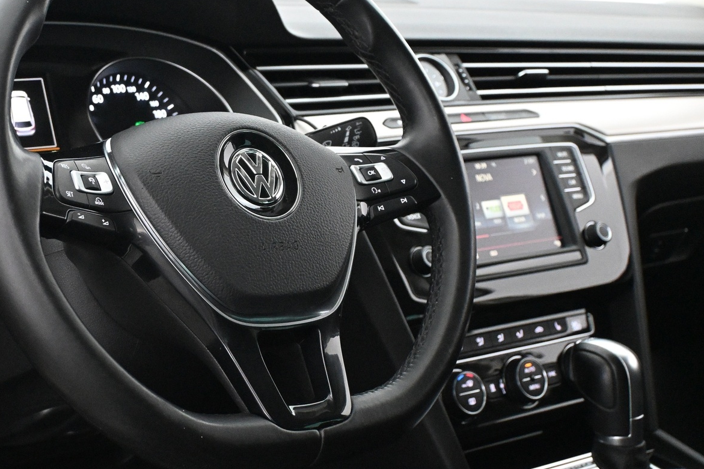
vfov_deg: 20.8
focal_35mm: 65
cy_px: 188
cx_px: 225
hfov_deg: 30.5
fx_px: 1278
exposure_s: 1/60
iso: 6400
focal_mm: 31.5
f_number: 5
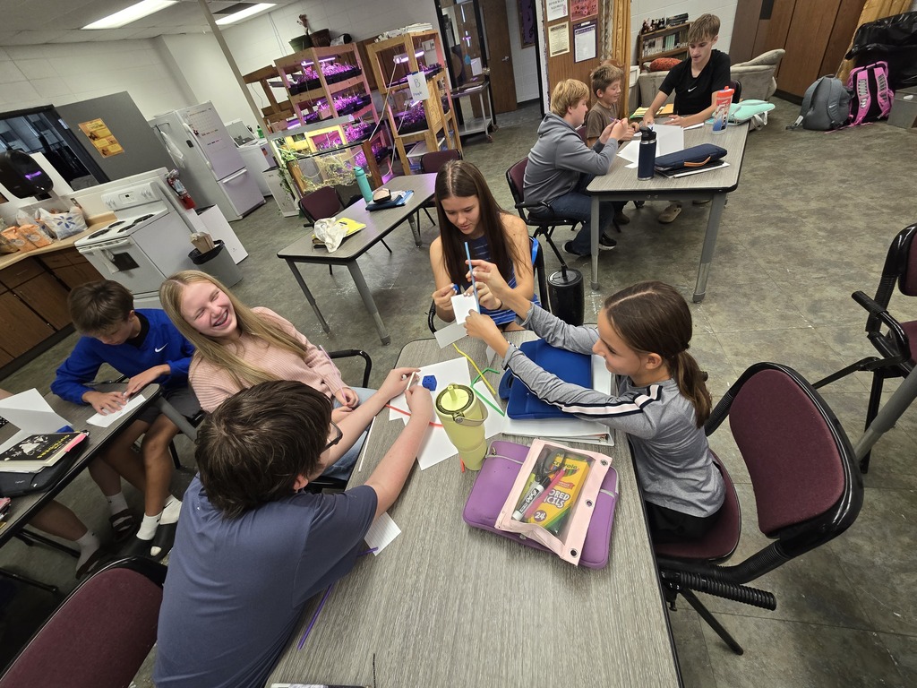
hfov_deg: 106.2
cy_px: 344
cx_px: 458
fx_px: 344
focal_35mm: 13
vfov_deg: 89.9
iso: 160
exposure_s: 1/60
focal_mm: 2.2
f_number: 2.2
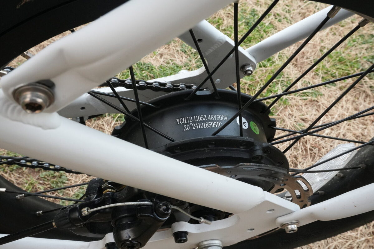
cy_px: 124
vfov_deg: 36.9
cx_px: 187
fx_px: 374
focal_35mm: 36
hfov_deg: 53.1
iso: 2500
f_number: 16
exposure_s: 1/80
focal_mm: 24
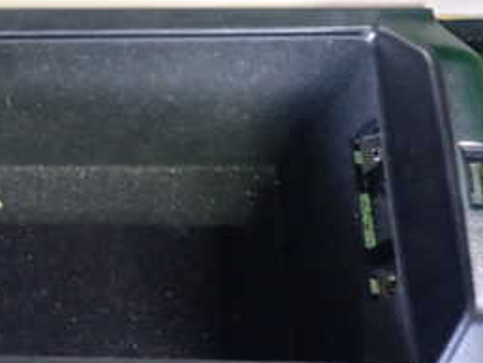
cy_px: 181
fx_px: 977
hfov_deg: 25.7
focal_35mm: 70
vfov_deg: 21.0
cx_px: -49
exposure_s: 1/25
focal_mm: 5.4
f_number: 2.3
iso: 800
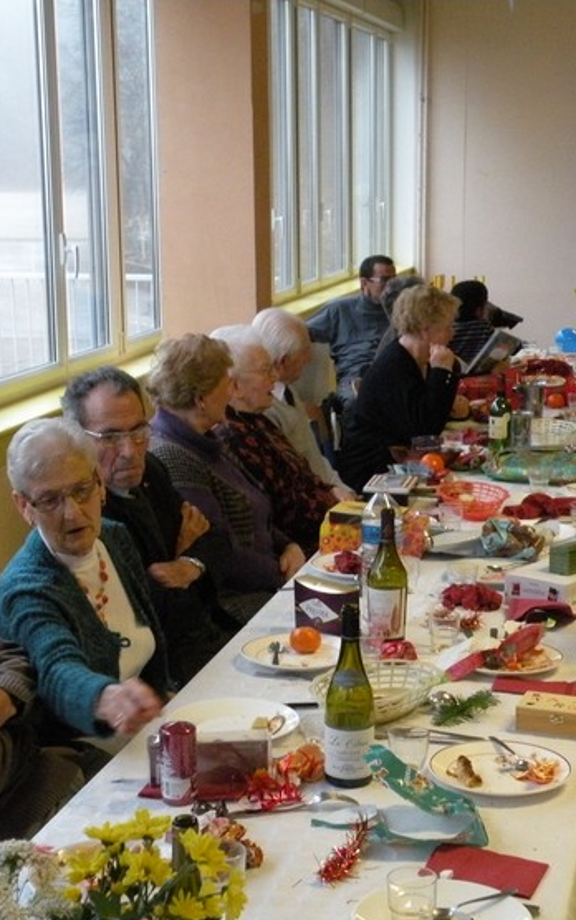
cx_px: 362
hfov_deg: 20.3
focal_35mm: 64
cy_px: 495
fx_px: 1606
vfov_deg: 32.0
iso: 400
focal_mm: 7.4
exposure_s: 1/33
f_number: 3.2
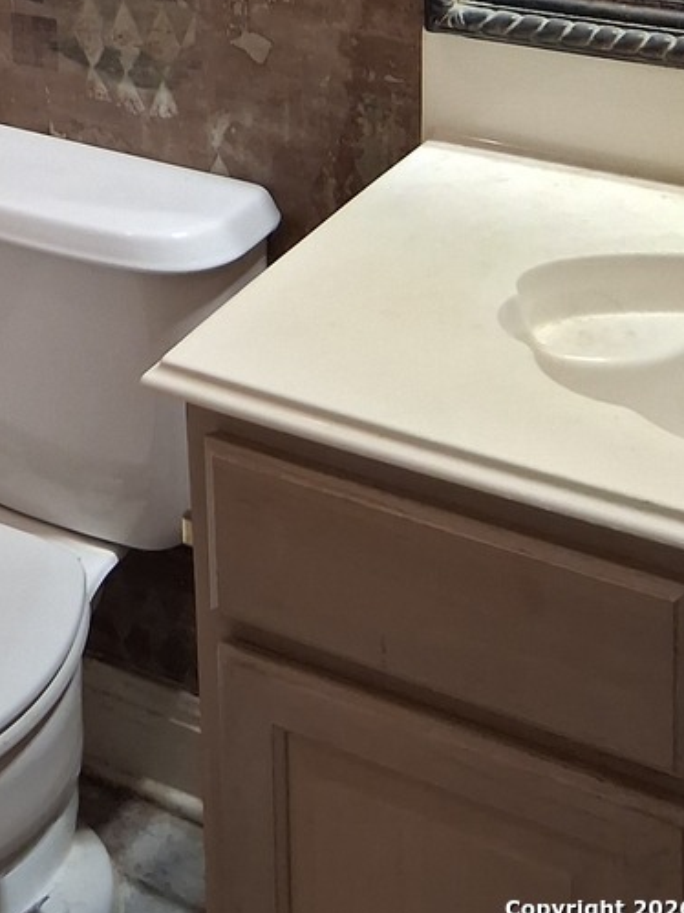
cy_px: -364
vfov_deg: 22.4
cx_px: -289
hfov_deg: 17.9
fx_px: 1977
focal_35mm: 75
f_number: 1.8
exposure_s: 1/50
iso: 500
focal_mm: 3.98
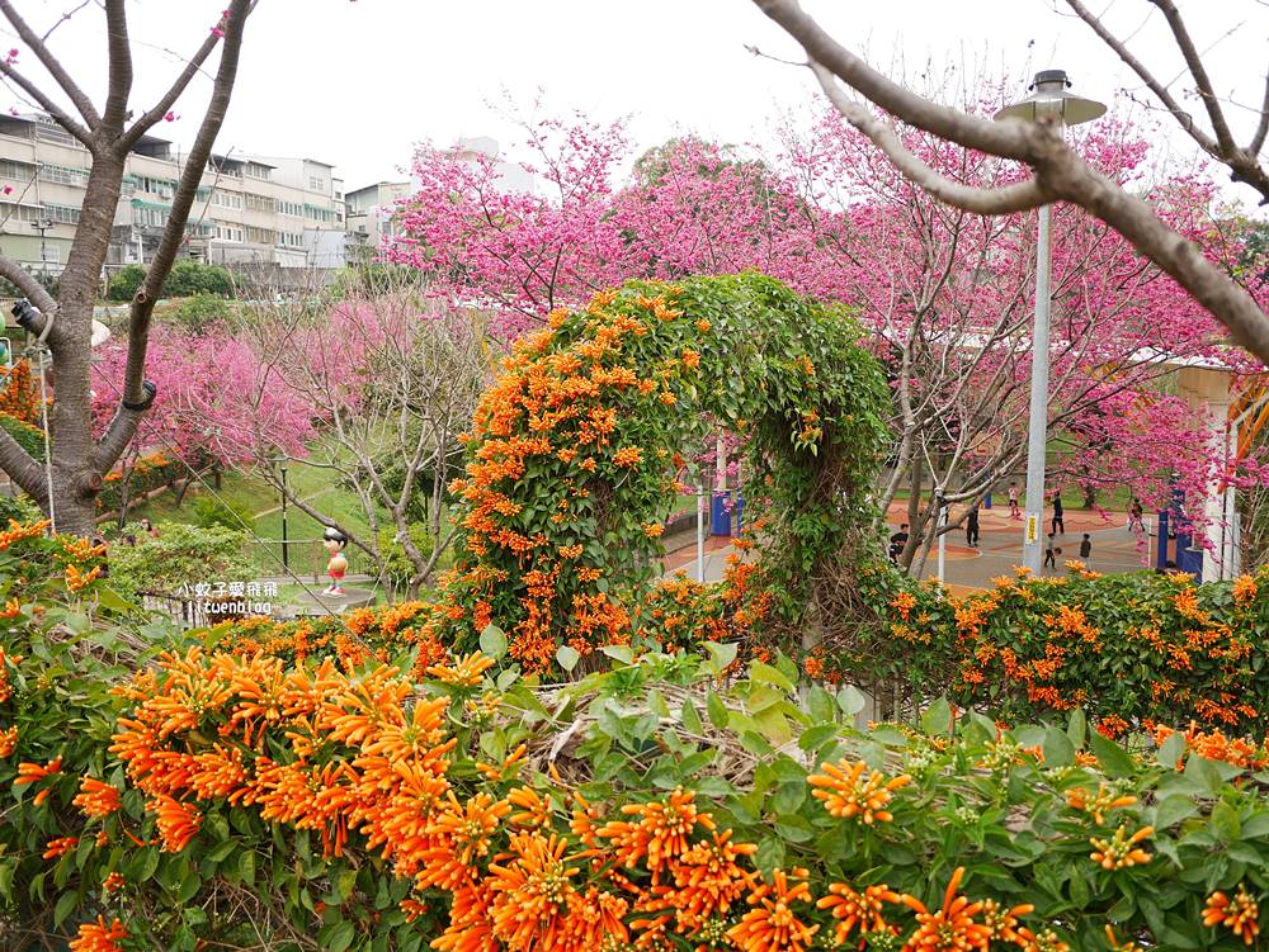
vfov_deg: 49.8
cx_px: 634
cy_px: 476
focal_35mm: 28
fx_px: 1027
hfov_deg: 63.4
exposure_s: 1/400
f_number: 2.5
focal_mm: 14
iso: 200
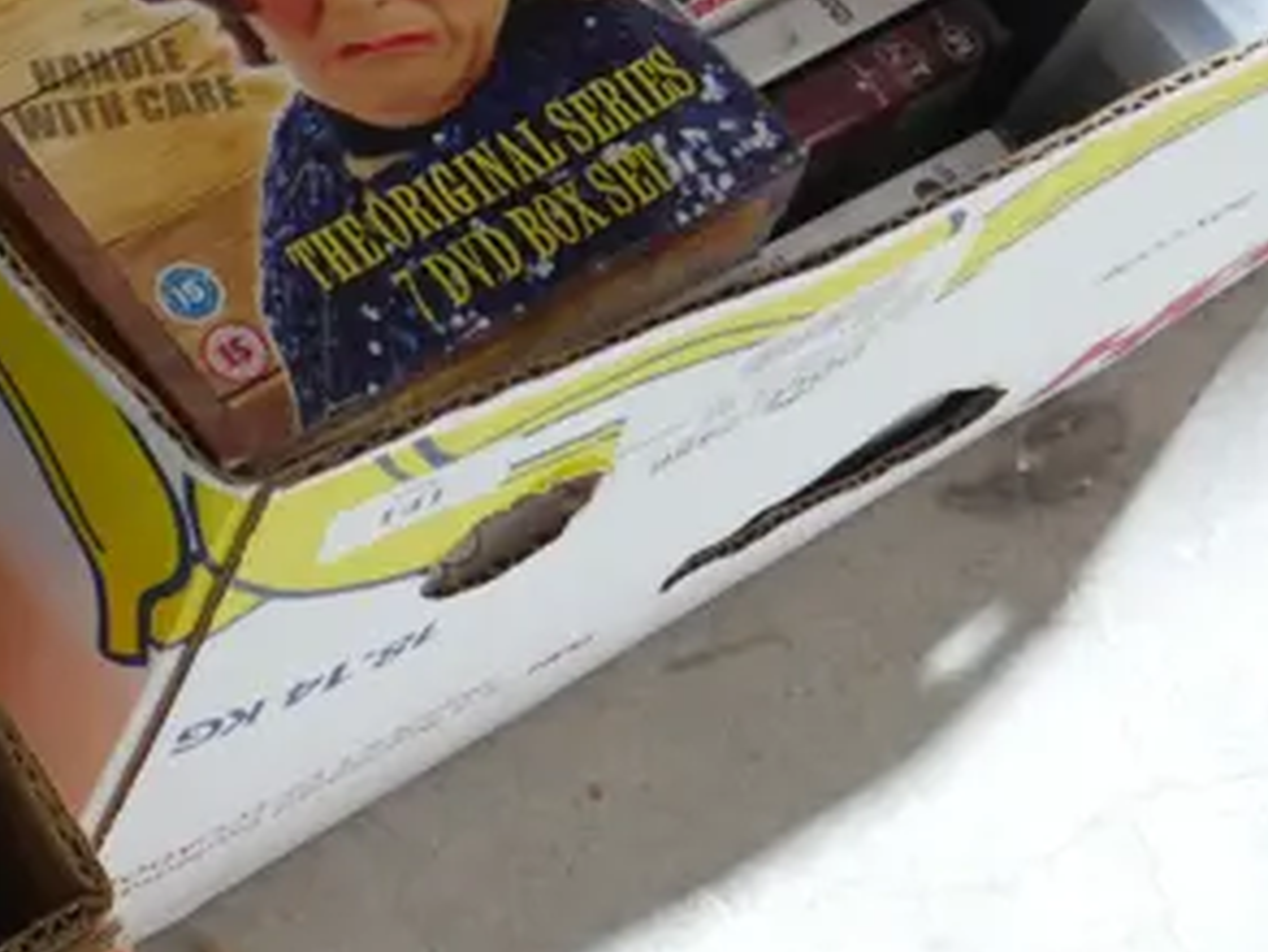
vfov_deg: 12.3
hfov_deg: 15.4
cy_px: -6
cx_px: -563
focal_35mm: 119
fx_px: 4361
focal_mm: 17
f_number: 4
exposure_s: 1/60
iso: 1600
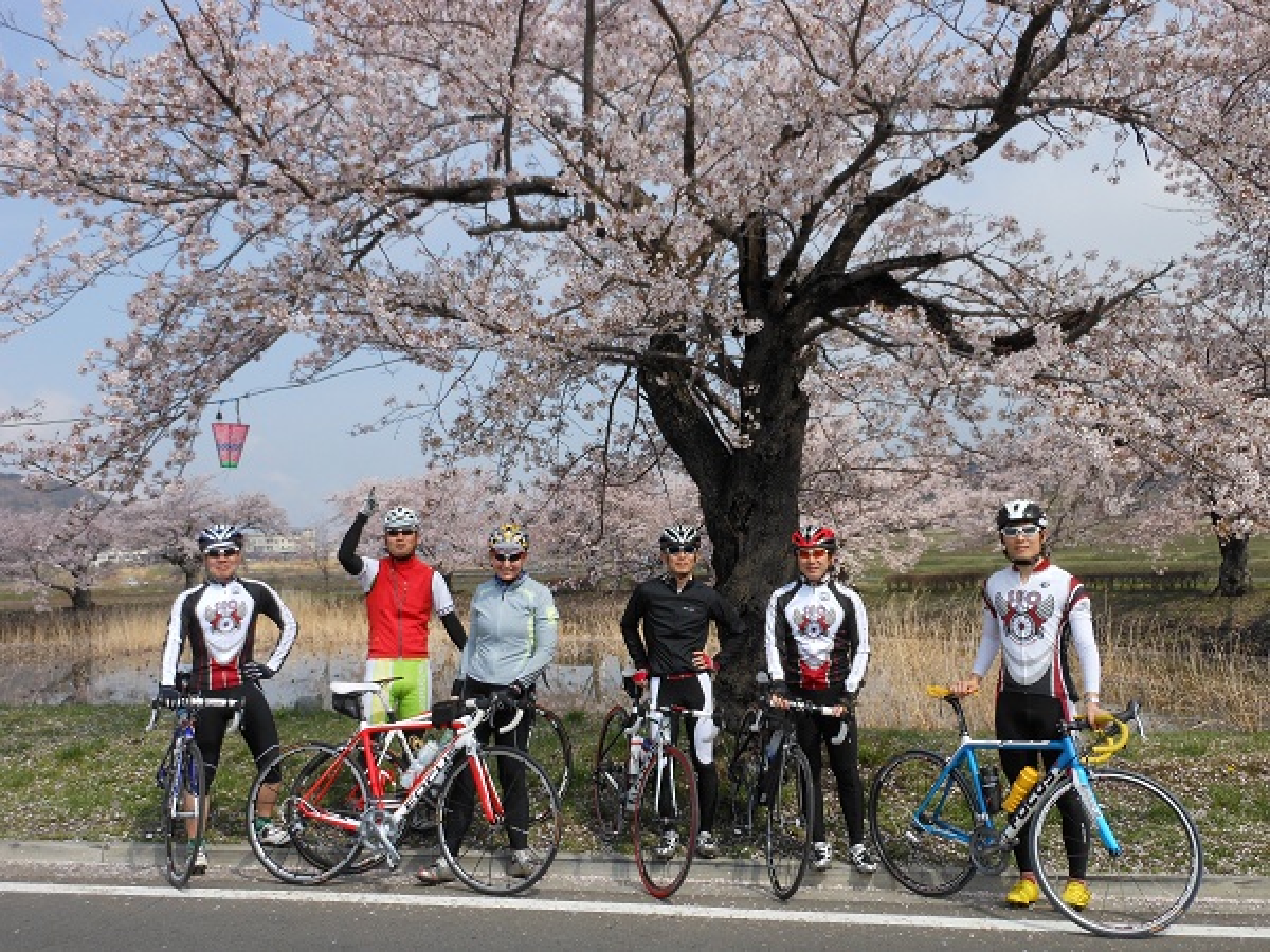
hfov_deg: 55.4
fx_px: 1211
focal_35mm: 33
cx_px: 635
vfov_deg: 42.9
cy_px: 476
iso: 80
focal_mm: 5.9
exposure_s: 1/640
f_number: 4
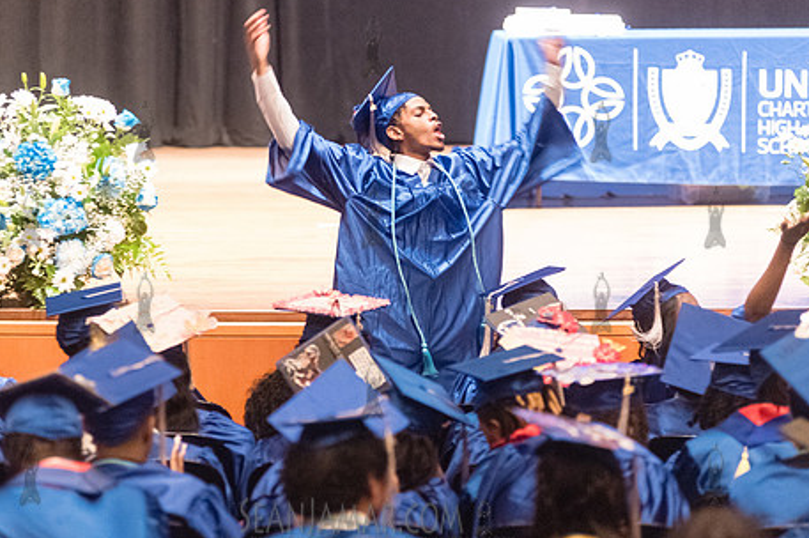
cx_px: 372
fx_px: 4850
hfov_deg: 9.5
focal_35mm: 216
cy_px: 217
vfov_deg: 6.3
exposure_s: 1/125
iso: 8000
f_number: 2.8
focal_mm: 170
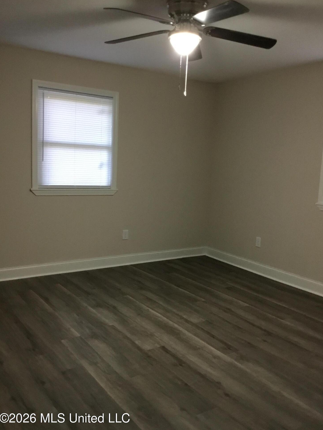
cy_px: 217
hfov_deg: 44.1
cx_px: 165
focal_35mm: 32
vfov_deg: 56.8
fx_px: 398
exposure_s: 1/30
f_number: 2.4
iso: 160
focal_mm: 3.3
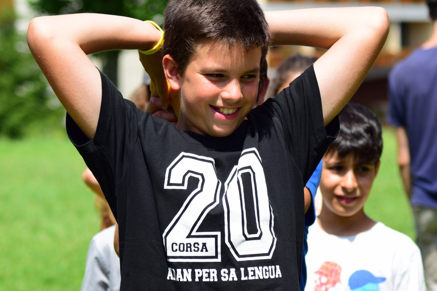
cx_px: 190
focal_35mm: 213
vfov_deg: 6.4
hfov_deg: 9.7
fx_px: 2585
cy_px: 142
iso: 400
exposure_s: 1/1250
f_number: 6.3
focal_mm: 116
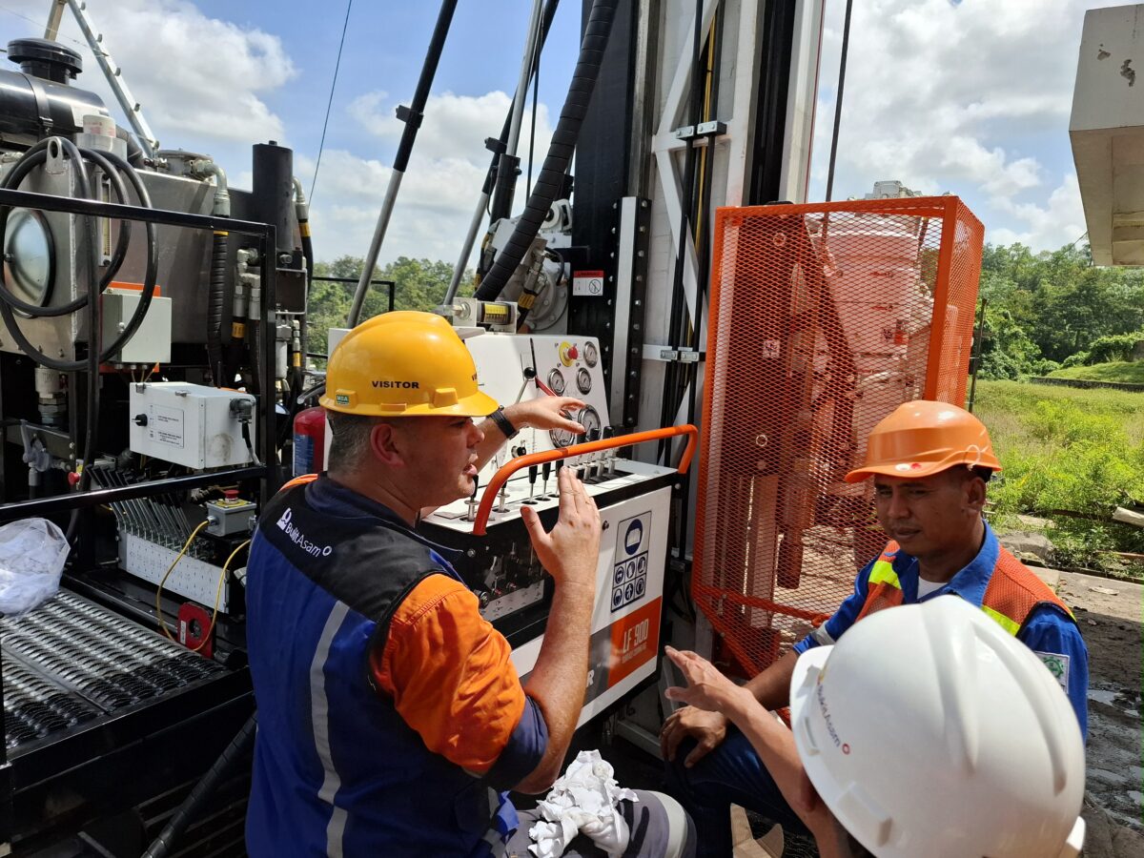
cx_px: 572
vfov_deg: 58.9
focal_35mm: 23
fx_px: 760
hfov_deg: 73.9
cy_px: 429
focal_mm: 5.54
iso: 50
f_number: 1.8
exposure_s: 1/1742
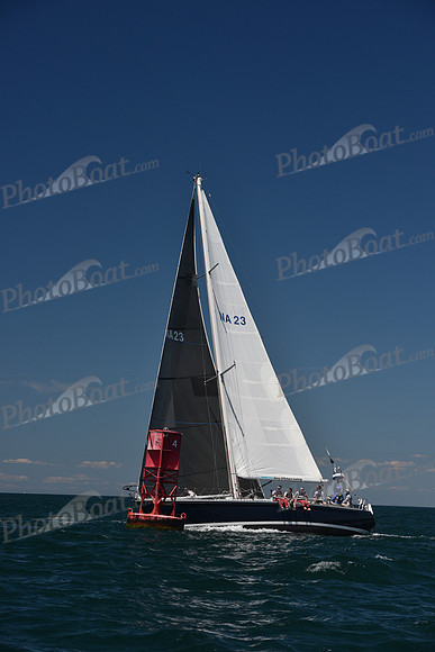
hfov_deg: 14.4
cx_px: 218
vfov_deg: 21.5
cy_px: 326
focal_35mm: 95
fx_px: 1721
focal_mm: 95
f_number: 7.1
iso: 250
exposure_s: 1/800
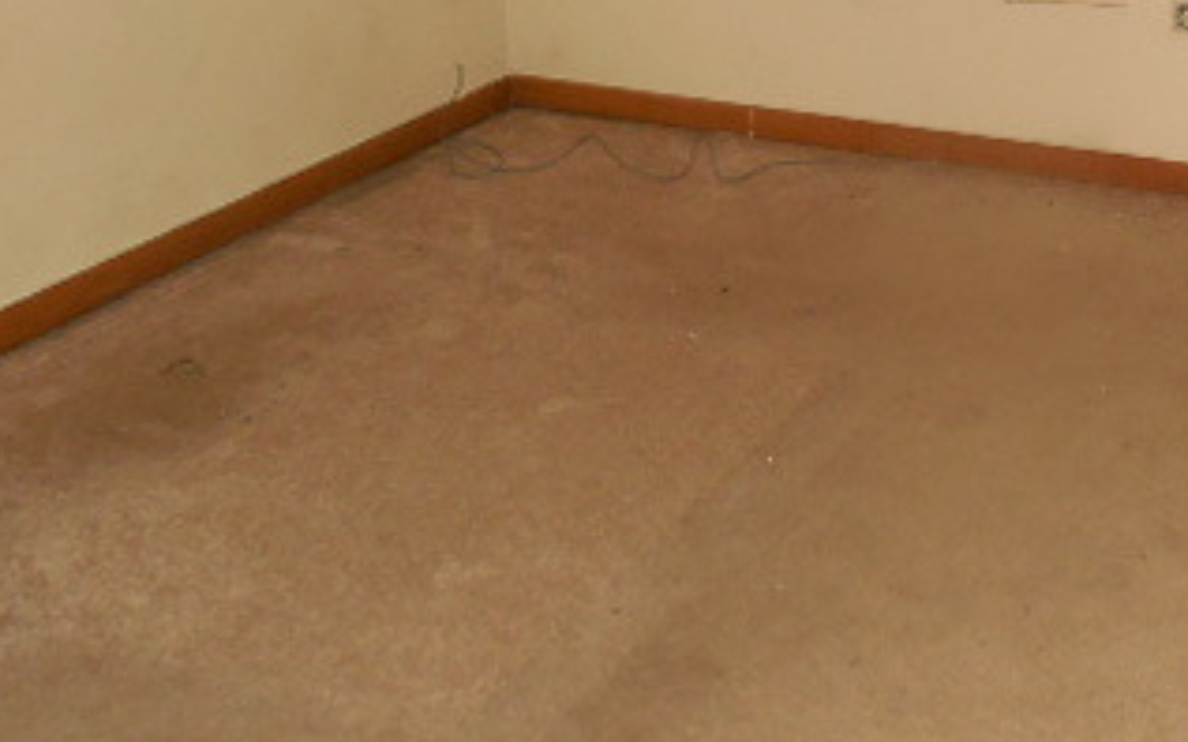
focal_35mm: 60
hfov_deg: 32.8
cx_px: 997
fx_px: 1942
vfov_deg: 20.9
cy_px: -4
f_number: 3.5
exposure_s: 1/25
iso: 450
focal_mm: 5
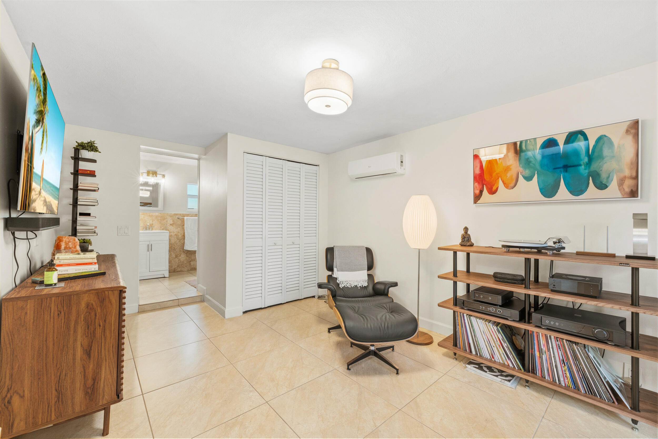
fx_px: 256
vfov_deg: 81.2
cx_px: 329
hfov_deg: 104.3
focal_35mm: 14
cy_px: 220
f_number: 9
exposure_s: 1.3
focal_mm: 14
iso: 250
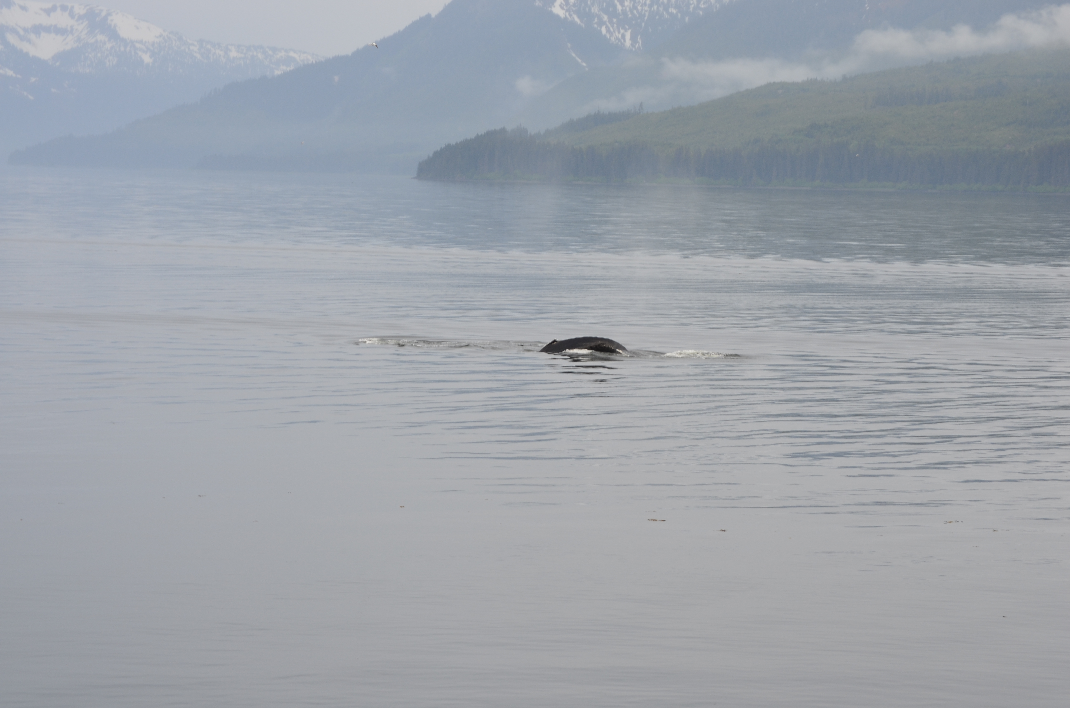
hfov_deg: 16.1
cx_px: 535
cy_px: 354
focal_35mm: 128
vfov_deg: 10.7
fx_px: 3782
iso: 200
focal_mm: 85
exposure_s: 1/125
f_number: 11
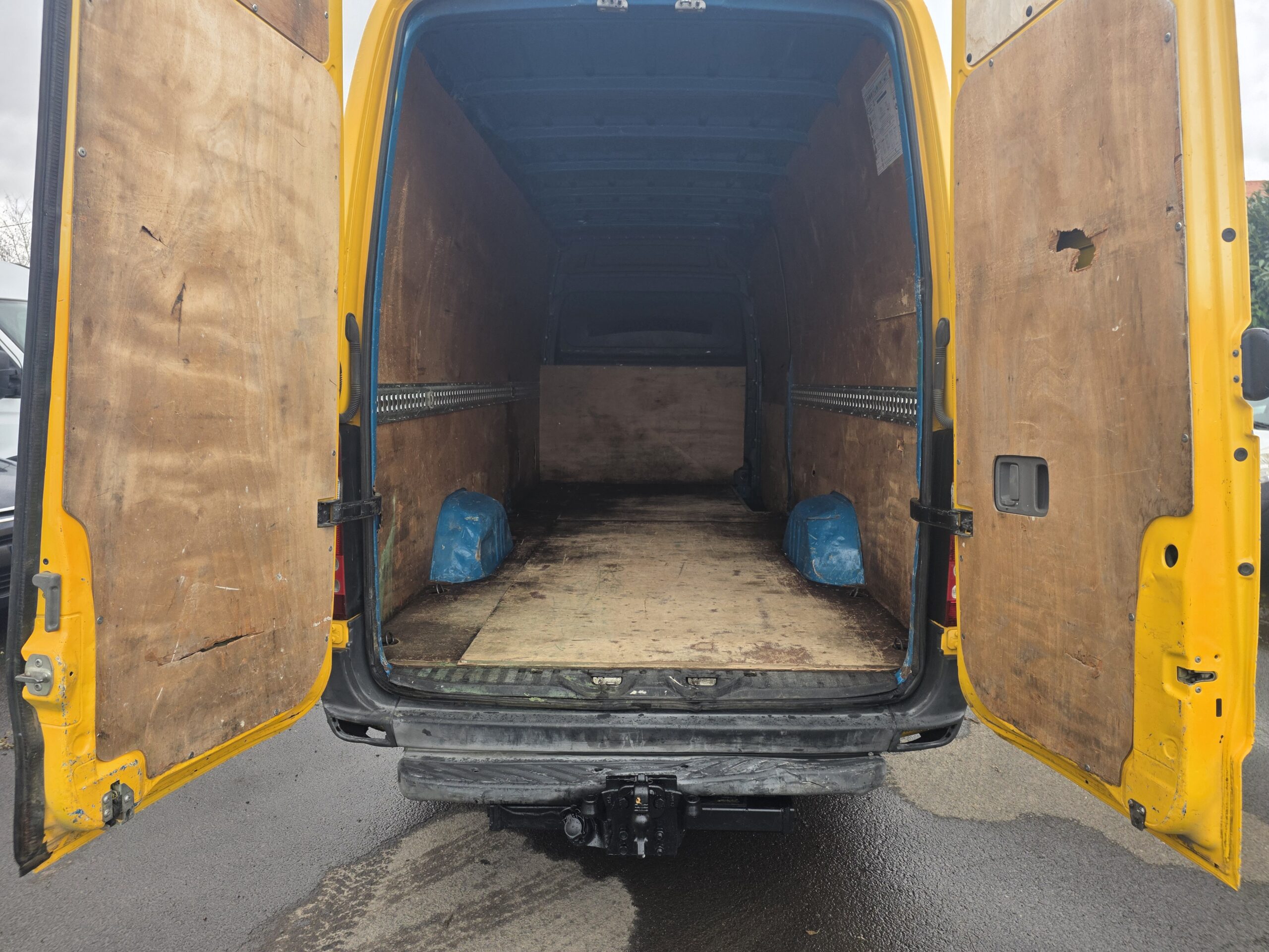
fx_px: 843
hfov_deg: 73.9
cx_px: 634
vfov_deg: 58.9
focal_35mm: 23
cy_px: 476
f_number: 1.7
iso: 50
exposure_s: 1/180
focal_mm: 6.25
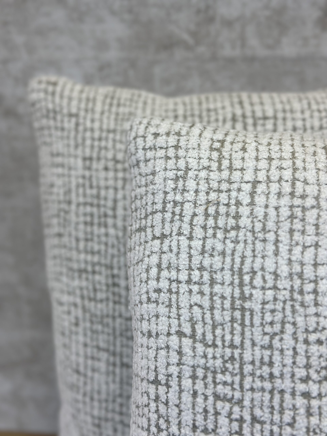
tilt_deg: -19.1
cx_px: 164
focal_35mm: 48
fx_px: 605
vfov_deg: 39.7
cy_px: 218
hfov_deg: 30.3
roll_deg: +0.9
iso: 80
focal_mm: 6.86
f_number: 1.78
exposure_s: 1/392
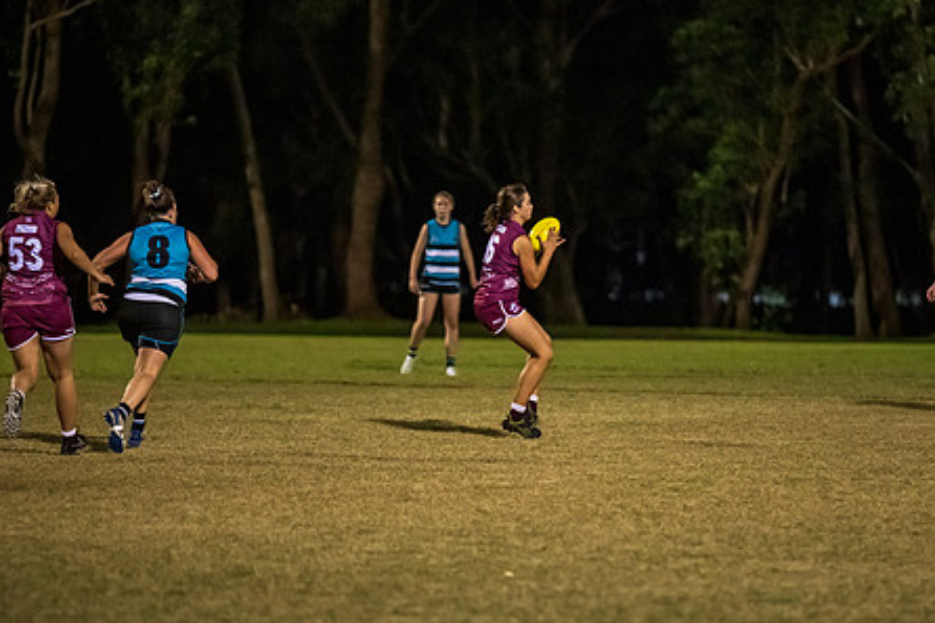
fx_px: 7165
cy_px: 314
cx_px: 551
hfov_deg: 7.5
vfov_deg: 5.0
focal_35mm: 276
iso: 6400
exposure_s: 1/800
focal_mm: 200
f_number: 2.8
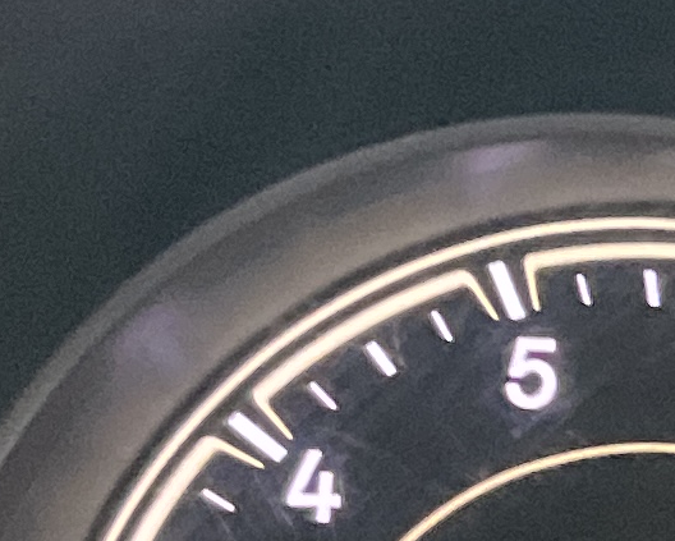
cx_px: 1809
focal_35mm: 216
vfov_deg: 7.2
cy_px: 326
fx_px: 4318
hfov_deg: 8.0
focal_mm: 3
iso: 320
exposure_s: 1/30
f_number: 1.8
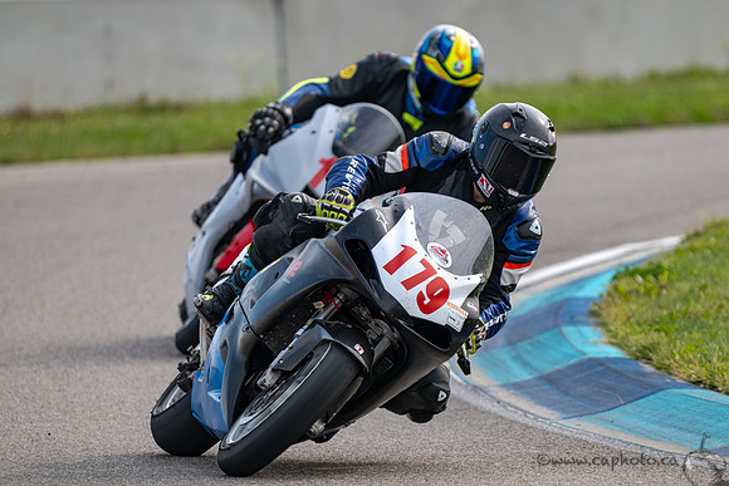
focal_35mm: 671
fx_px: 13582
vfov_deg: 2.1
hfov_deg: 3.1
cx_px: 364
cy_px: 272
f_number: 6.3
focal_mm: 600
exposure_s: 1/1250
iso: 450
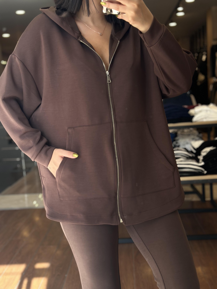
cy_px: 144
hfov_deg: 30.3
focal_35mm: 48
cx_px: 108
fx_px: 401
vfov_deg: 39.7
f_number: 1.78
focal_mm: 6.86
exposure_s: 1/330
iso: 80
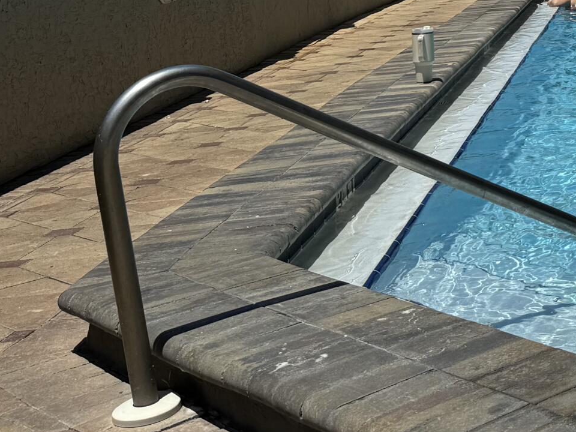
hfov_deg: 21.8
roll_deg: +2.5
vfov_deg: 18.5
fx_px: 1248
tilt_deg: +1.0
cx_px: 859
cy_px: -107
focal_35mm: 75
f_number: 1.78
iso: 80
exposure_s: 1/7937
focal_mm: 6.76
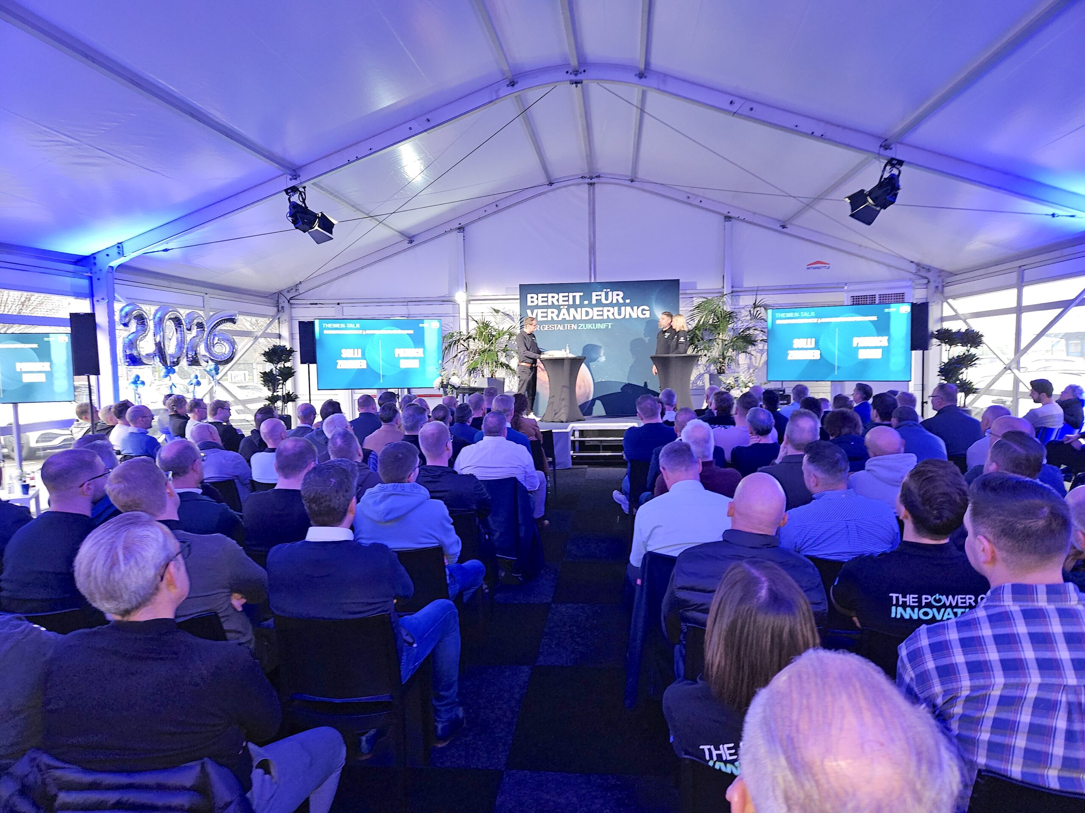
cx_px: 542
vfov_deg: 58.9
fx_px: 721
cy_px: 406
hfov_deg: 73.9
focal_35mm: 23
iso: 100
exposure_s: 1/24
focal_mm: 5.4
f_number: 1.8
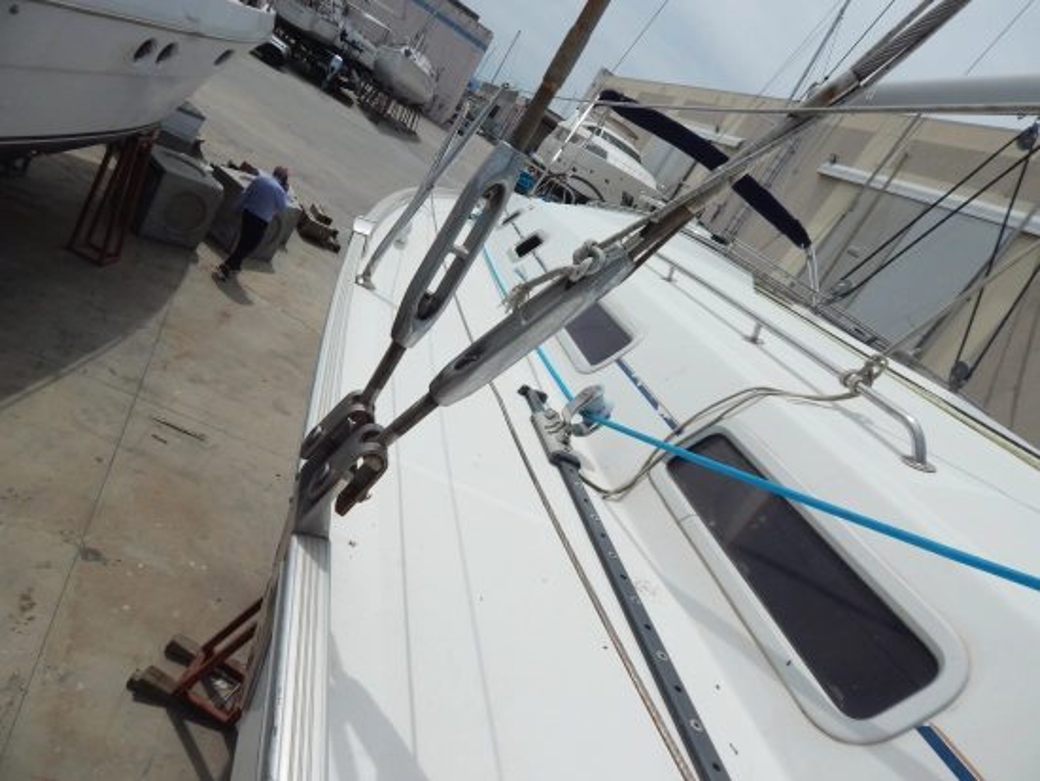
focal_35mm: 23
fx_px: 691
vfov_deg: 58.9
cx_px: 520
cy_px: 390
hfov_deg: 73.9
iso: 125
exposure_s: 1/1500
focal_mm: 4
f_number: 6
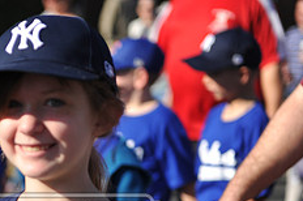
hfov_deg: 11.7
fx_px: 1471
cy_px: 241
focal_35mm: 175
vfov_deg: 7.8
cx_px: 10
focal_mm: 70
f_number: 2.8
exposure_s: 1/5000
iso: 400
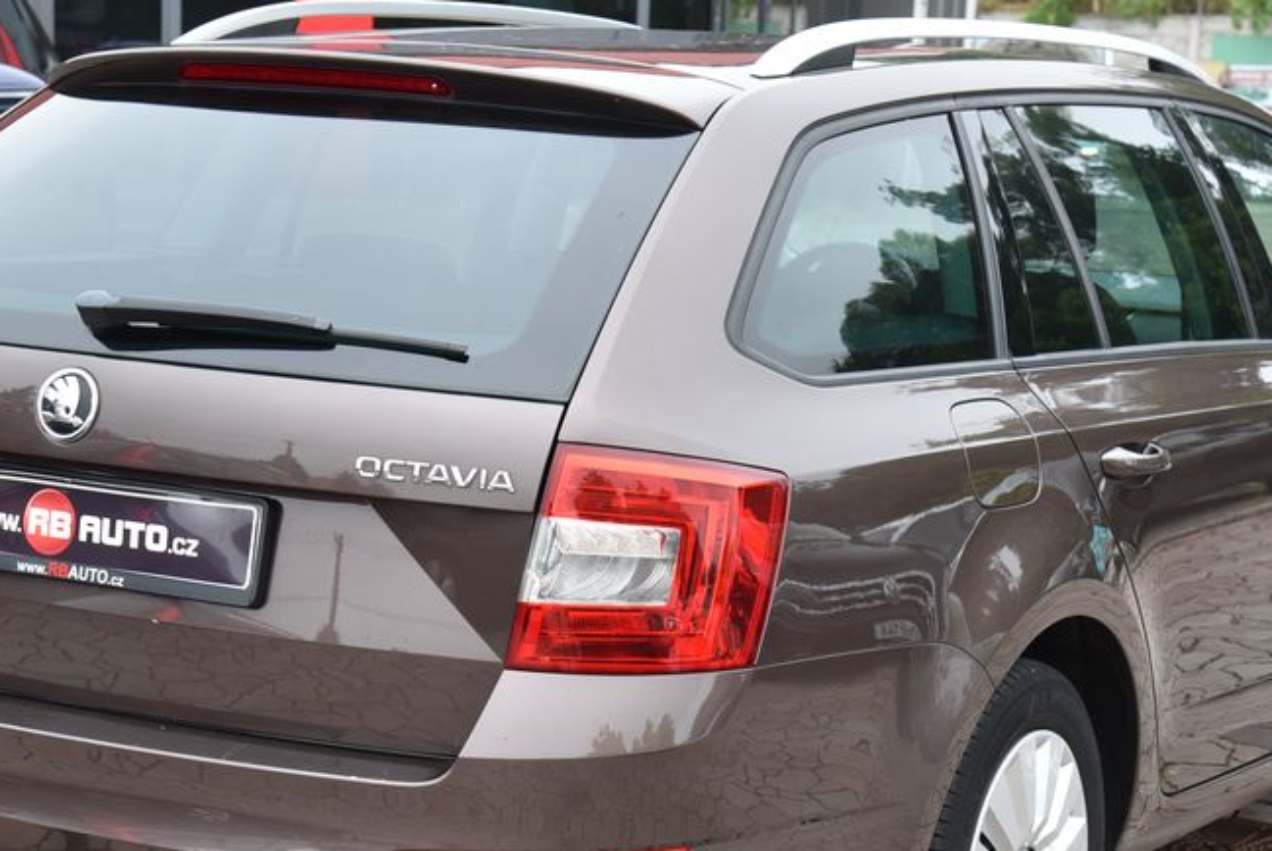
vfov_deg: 16.7
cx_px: 649
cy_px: 553
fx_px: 2900
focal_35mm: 82
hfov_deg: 24.7
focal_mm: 52
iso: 500
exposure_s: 1/160
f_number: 6.3
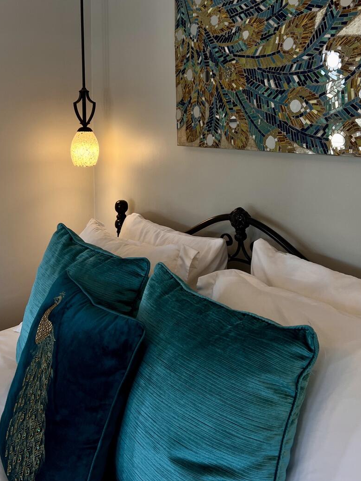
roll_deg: +1.7
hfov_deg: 44.0
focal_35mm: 32
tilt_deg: -4.3
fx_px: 445
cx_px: 208
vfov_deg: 56.7
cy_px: 213
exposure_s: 1/120
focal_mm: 5.7
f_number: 1.5
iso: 100
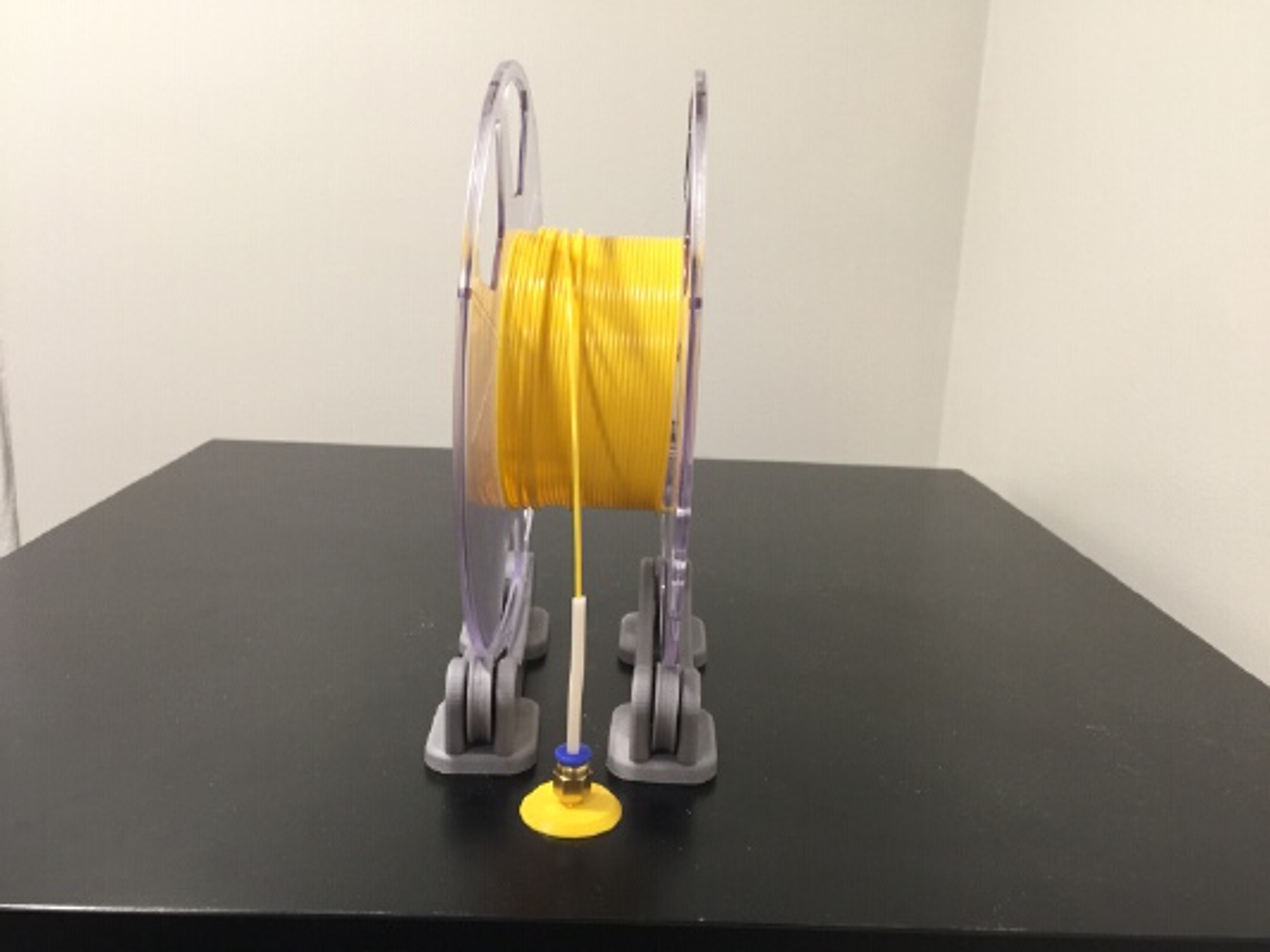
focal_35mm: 29
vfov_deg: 48.2
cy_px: 476
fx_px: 1064
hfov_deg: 61.6
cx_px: 635
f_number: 2.2
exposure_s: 1/15
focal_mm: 4.15
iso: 80
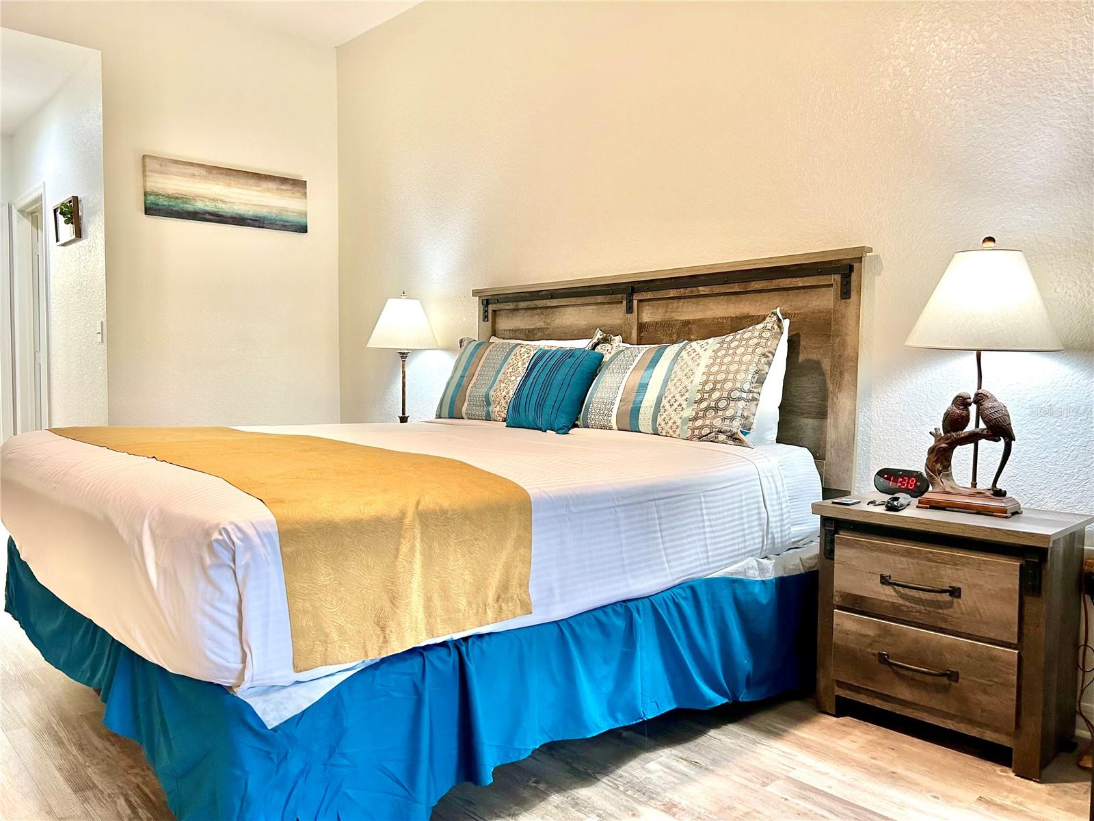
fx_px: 822
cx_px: 547
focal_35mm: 26
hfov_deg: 67.3
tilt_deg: -3.7
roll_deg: -0.8
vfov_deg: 53.1
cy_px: 410
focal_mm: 5.7
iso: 160
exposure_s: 1/60
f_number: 1.5
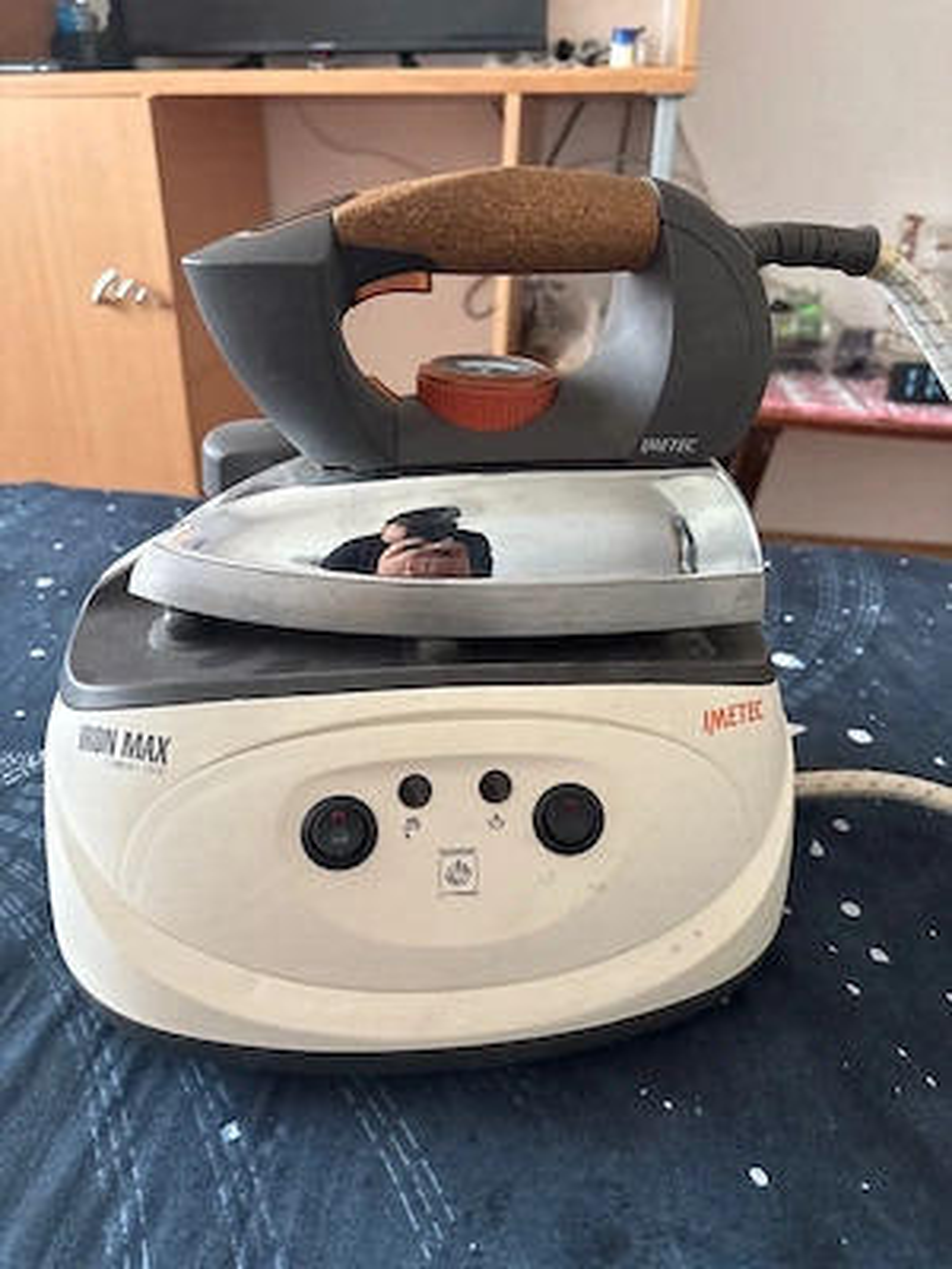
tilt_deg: -26.2
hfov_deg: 53.1
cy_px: 634
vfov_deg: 67.3
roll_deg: -1.4
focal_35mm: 26
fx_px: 953
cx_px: 476
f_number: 1.6
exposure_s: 1/60
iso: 320
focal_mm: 5.96
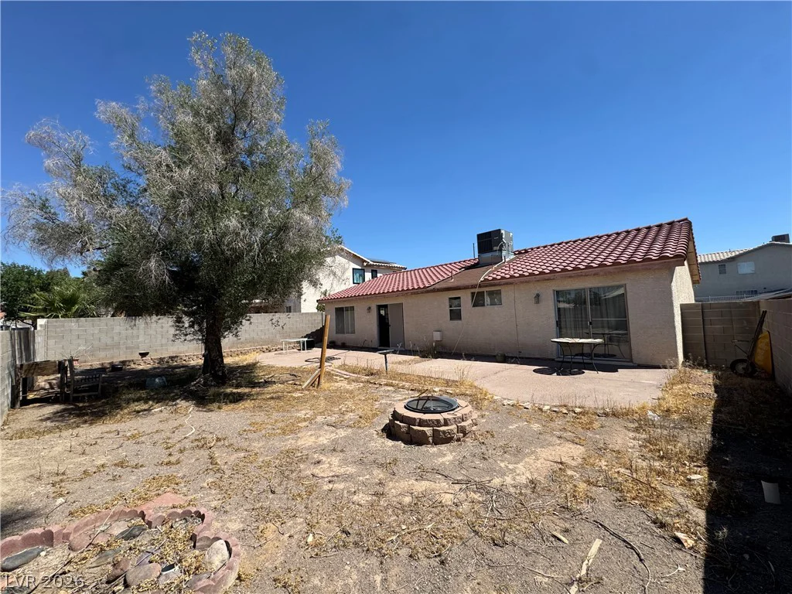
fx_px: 320
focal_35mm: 14
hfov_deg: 102.1
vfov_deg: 85.7
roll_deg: +3.5
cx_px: 396
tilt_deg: +5.8
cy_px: 297
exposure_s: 1/2146
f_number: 2.2
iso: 50
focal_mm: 2.22
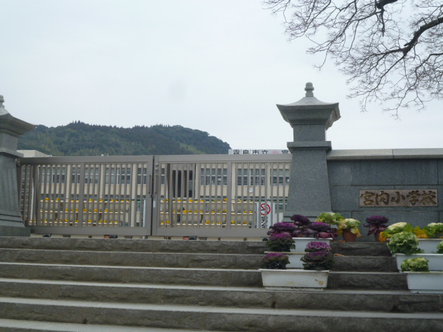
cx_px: 222
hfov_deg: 38.2
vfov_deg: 29.1
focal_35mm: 50
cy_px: 166
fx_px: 640
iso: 100
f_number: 4
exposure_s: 1/400
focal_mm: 8.9
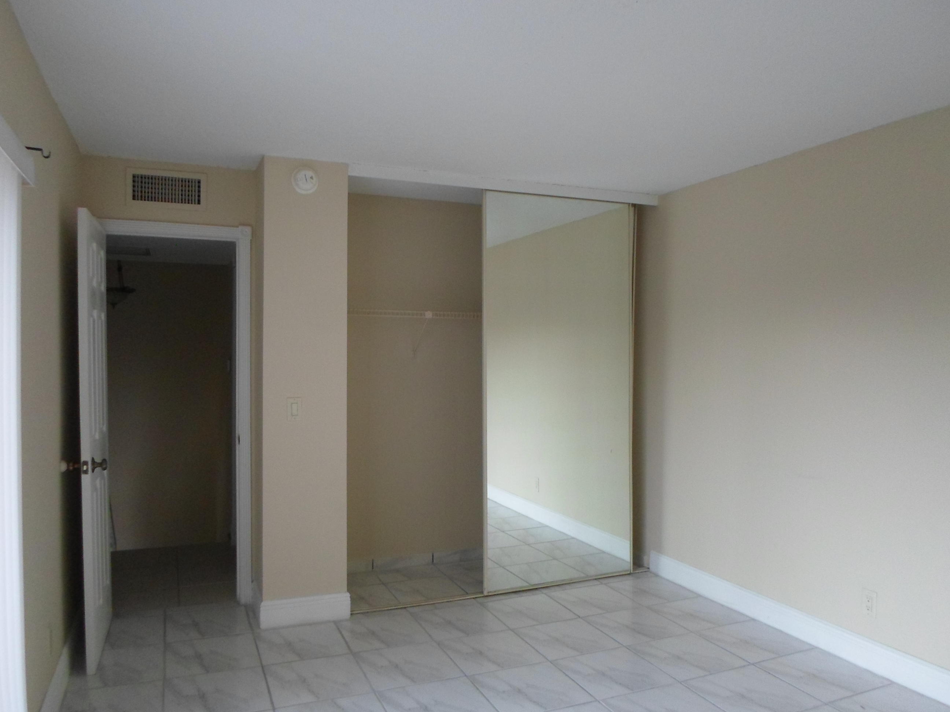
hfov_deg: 69.4
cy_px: 356
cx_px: 475
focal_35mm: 25
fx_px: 686
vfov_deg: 54.9
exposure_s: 1/30
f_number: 2.5
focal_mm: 4.5
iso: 160
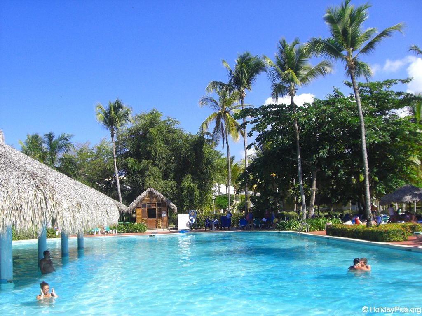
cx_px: 211
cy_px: 158
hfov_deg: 49.0
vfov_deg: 37.7
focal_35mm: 38
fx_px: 463
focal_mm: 6.2
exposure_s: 1/160
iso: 100
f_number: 8
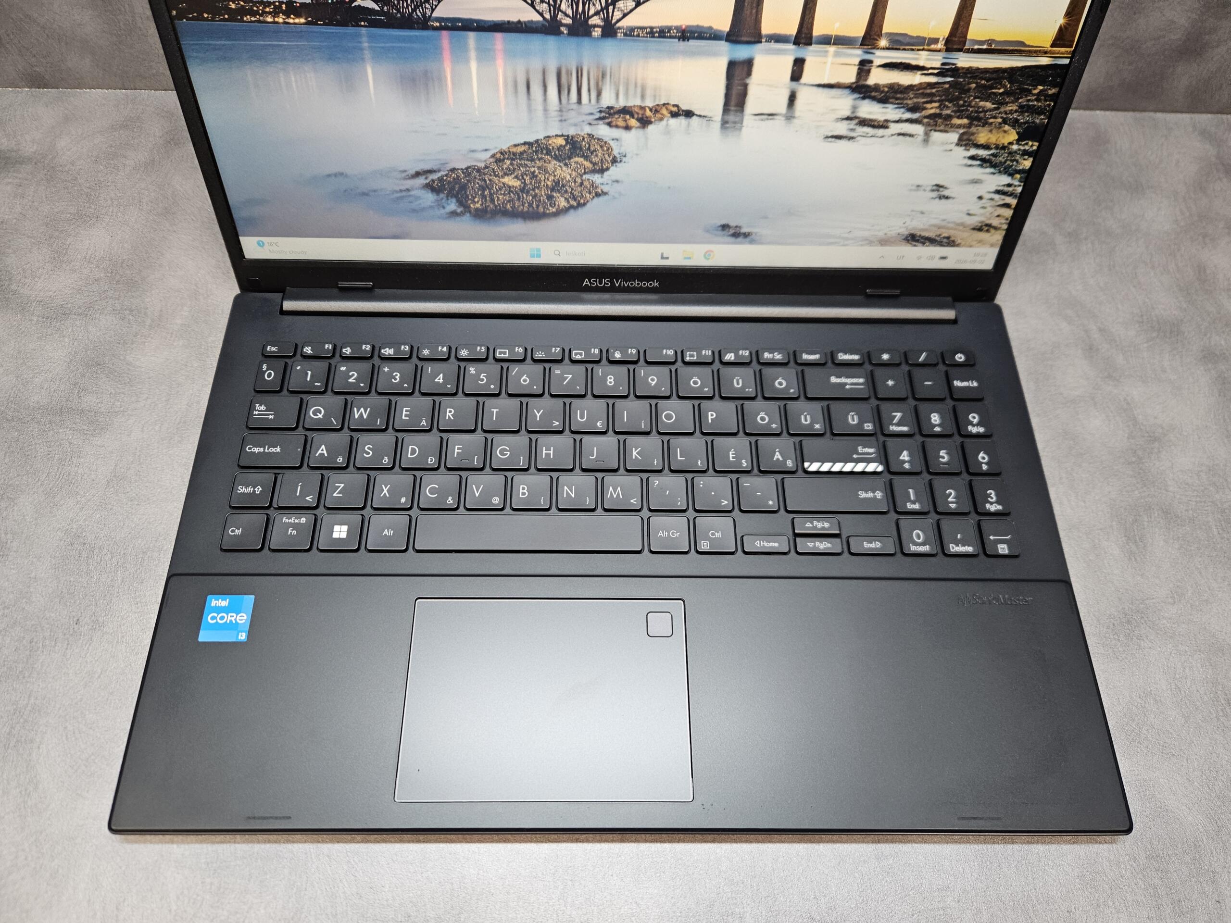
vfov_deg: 58.9
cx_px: 616
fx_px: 818
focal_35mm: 23
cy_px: 462
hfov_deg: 73.9
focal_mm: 5.4
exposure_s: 1/204
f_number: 1.8
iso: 320
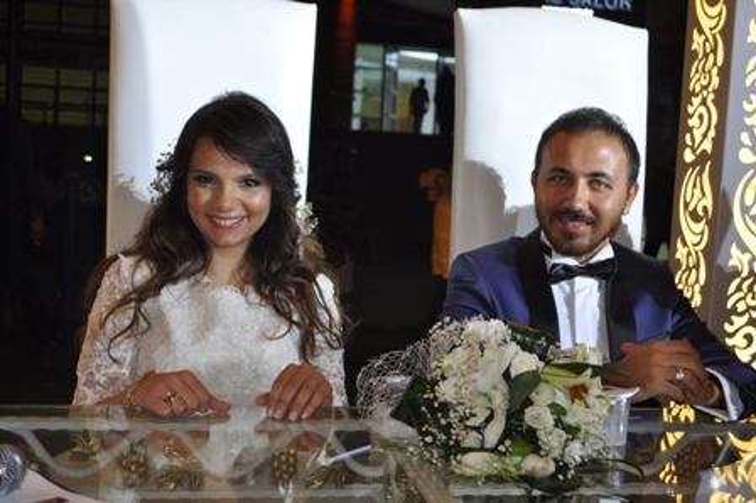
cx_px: 378
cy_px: 252
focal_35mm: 48
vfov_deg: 28.0
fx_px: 1007
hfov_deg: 41.1
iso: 400
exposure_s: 1/125
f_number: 4.8
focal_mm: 32
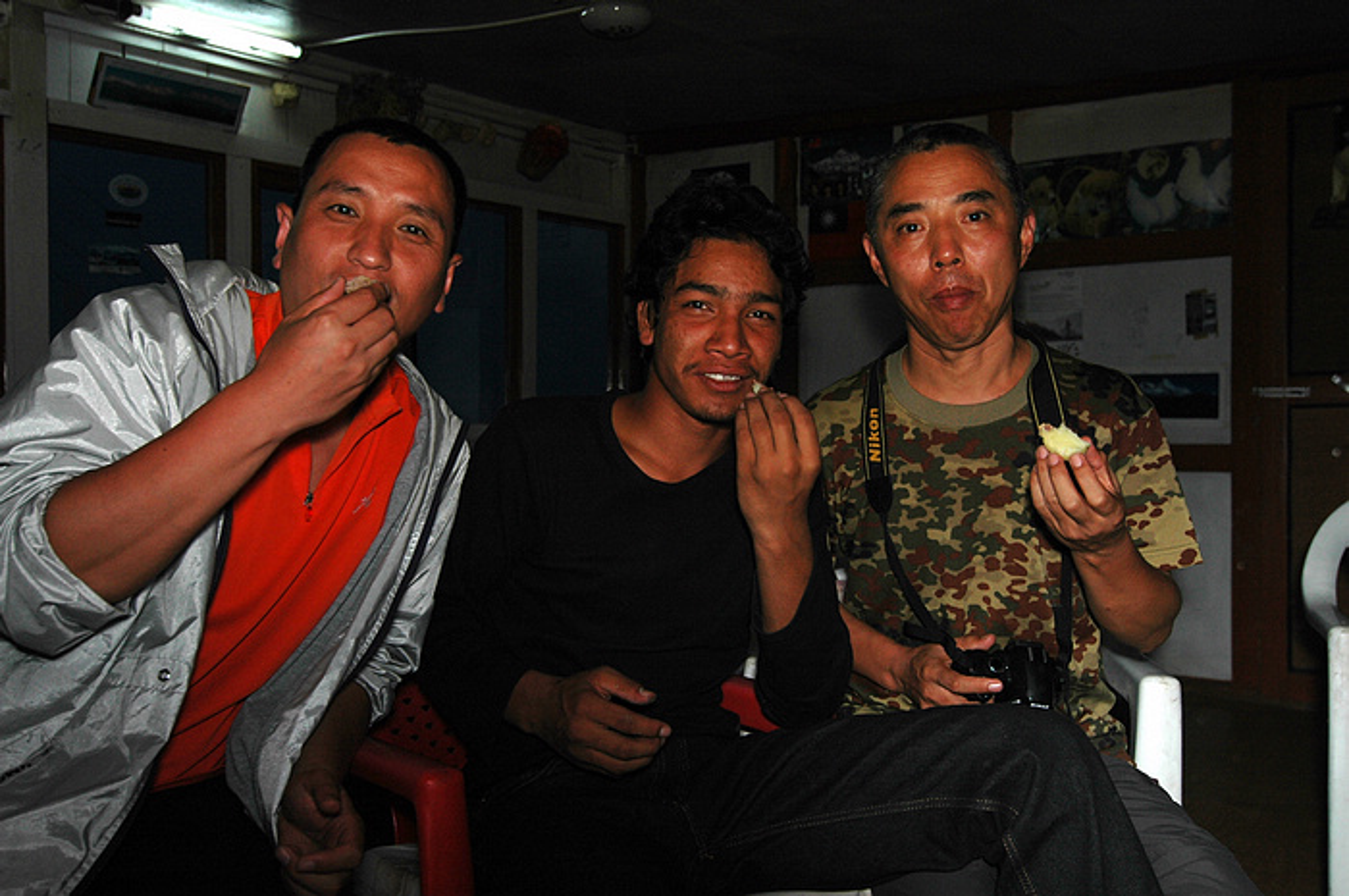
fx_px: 1347
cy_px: 448
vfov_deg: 36.8
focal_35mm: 36
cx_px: 674
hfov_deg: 53.2
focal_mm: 24
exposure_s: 1/60
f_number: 4
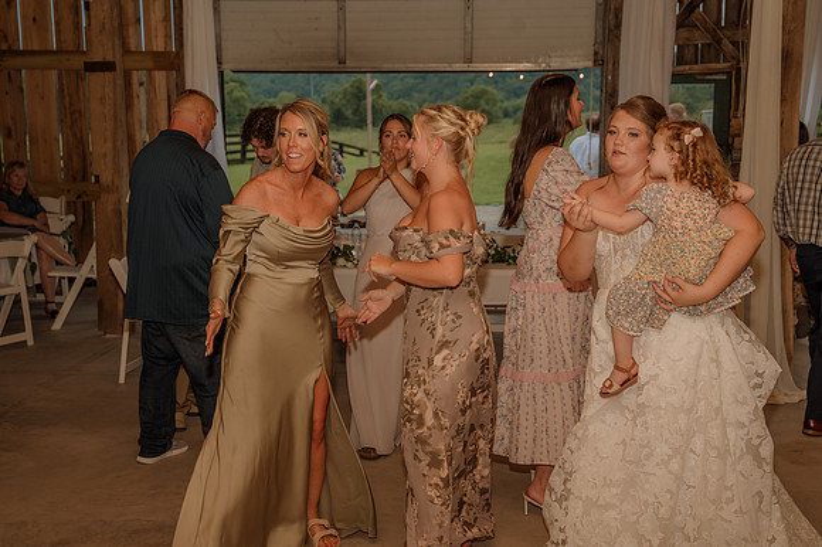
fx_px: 1147
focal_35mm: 50
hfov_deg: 39.4
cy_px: 269
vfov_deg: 26.8
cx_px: 391
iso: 320
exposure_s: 1/200
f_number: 4
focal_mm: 47
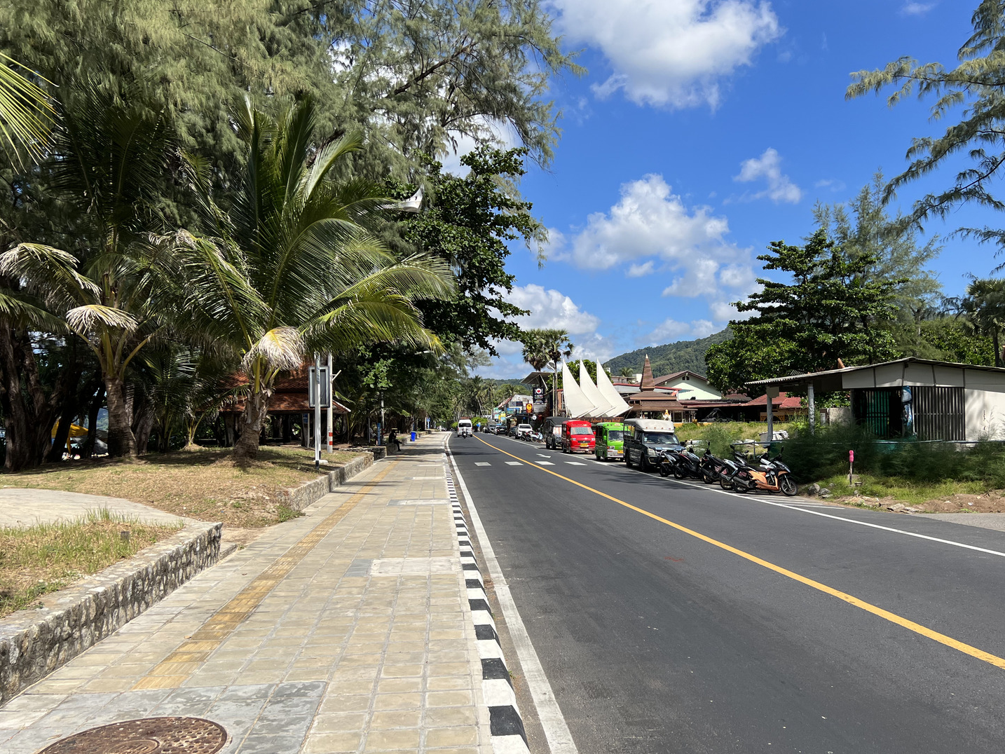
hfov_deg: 61.5
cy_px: 409
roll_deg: +0.9
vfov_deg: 48.2
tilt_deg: +1.2
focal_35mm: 29
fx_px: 842
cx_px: 553
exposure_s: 1/5319
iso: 50
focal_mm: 5.7
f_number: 1.5
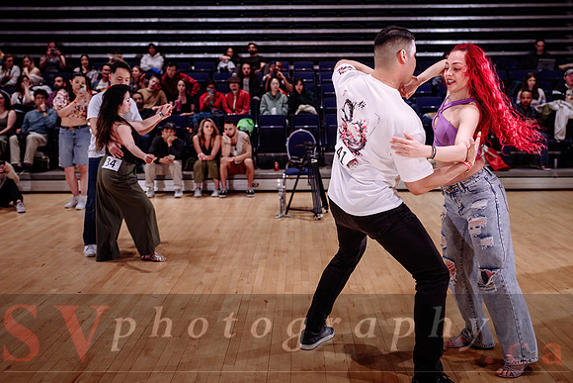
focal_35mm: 41
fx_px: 660
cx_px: 287
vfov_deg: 32.1
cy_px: 144
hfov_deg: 46.9
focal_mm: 33
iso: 1600
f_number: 2
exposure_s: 1/320
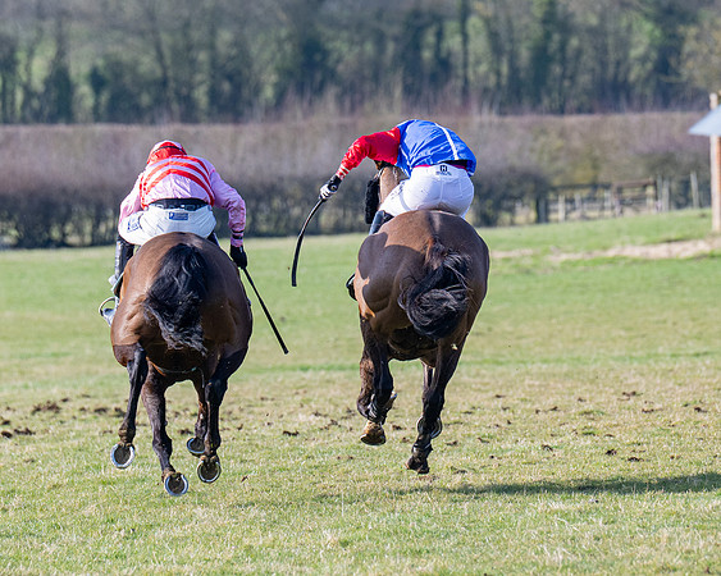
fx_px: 9896
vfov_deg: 3.3
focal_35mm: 464
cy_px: 281
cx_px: 413
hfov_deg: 4.2
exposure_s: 1/1000
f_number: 4
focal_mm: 200
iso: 200
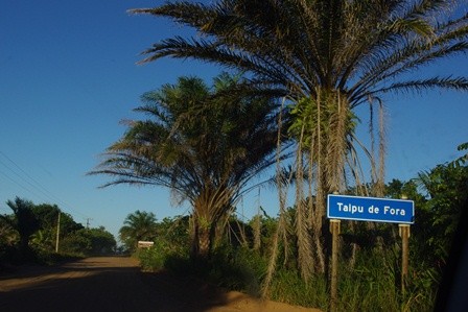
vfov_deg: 34.2
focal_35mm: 39
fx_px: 507
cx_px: 234
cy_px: 156
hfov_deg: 49.5
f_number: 11
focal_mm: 26.25
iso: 200
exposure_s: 1/160
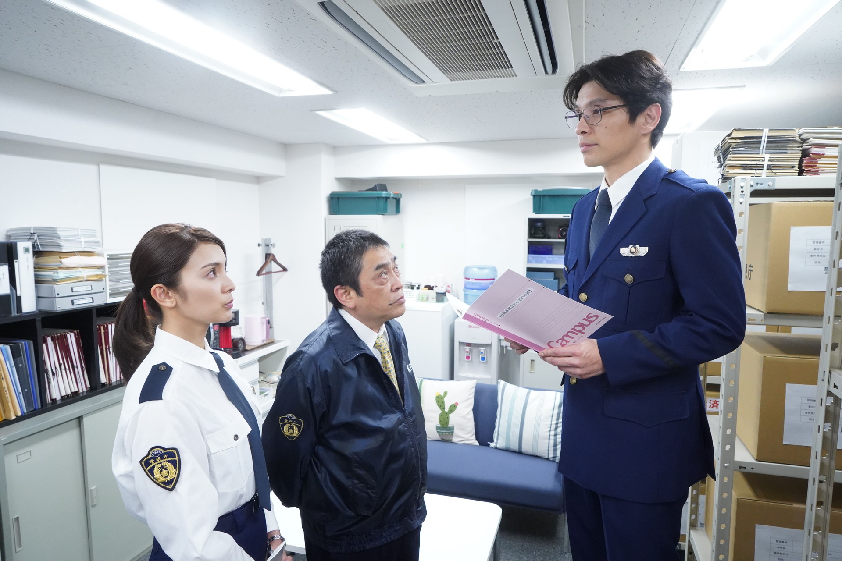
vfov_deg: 53.1
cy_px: 280
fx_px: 561
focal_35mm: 24
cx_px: 421
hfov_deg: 73.7
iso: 6400
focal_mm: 24
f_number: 8
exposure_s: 1/100
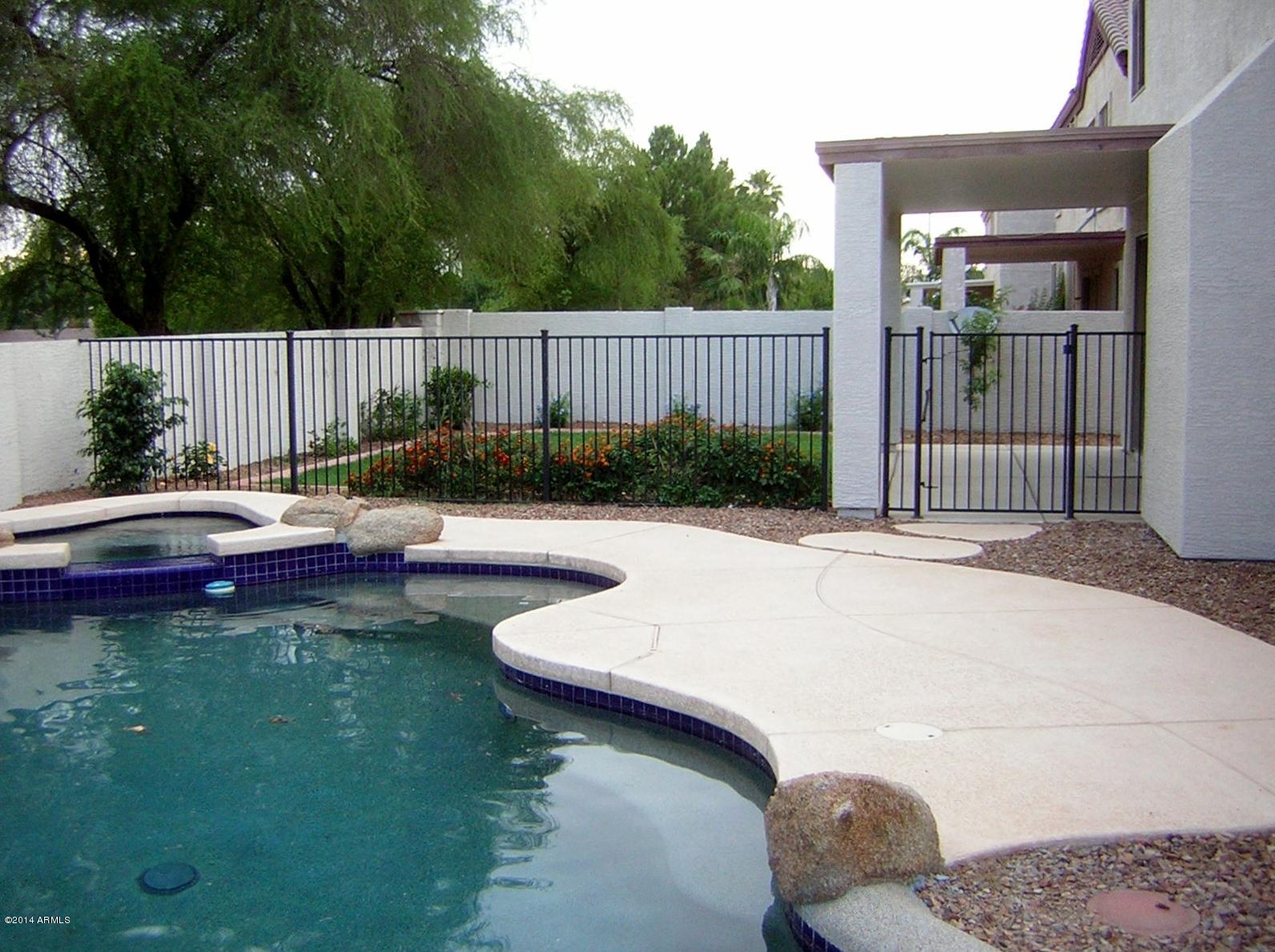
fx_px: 1324
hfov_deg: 51.4
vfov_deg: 39.5
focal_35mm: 36
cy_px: 476
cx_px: 638
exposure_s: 1/66.5
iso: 71
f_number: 2.6
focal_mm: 4.7
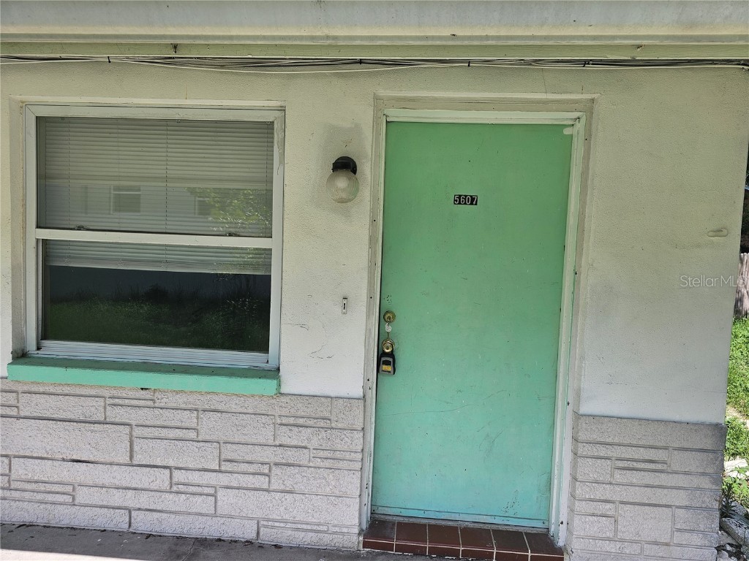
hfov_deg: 73.9
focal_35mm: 23
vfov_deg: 58.9
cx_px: 374
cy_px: 280
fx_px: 498
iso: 10
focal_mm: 6.3
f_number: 1.7
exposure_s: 1/580
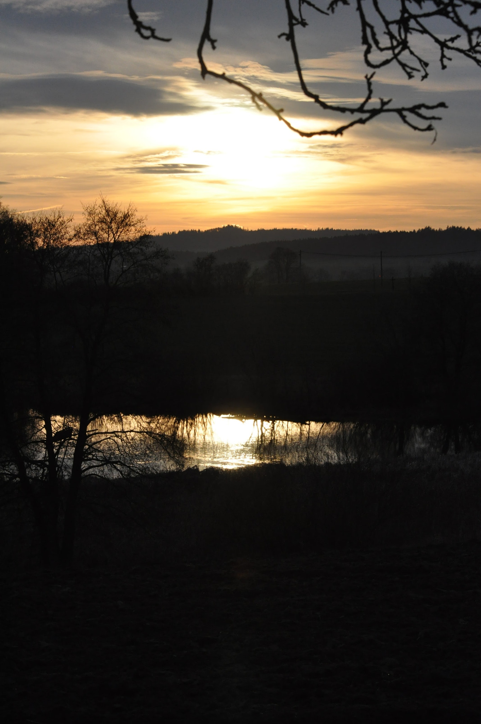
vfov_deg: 19.5
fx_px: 2110
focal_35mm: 105
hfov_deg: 13.0
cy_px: 362
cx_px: 240
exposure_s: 1/2000
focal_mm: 70
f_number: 11
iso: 1000
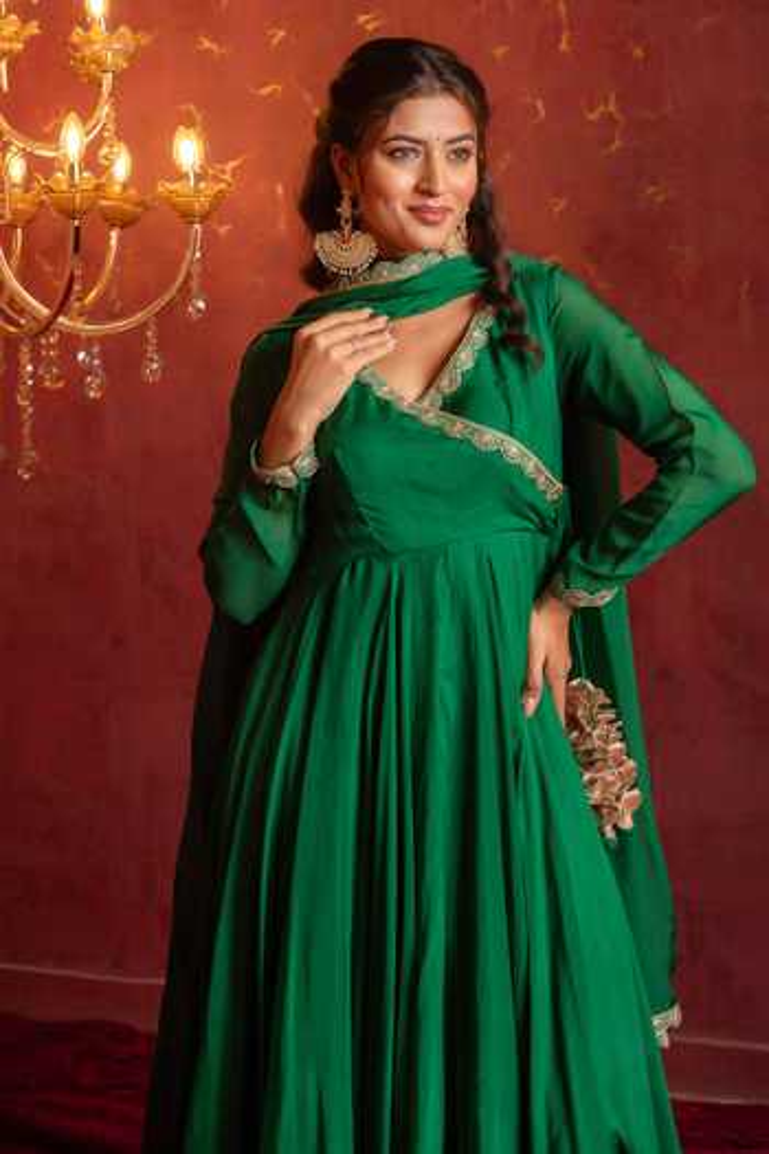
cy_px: 577
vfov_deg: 39.6
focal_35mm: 50
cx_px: 384
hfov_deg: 27.0
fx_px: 1602
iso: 320
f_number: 7.1
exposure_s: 1/160
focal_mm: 50
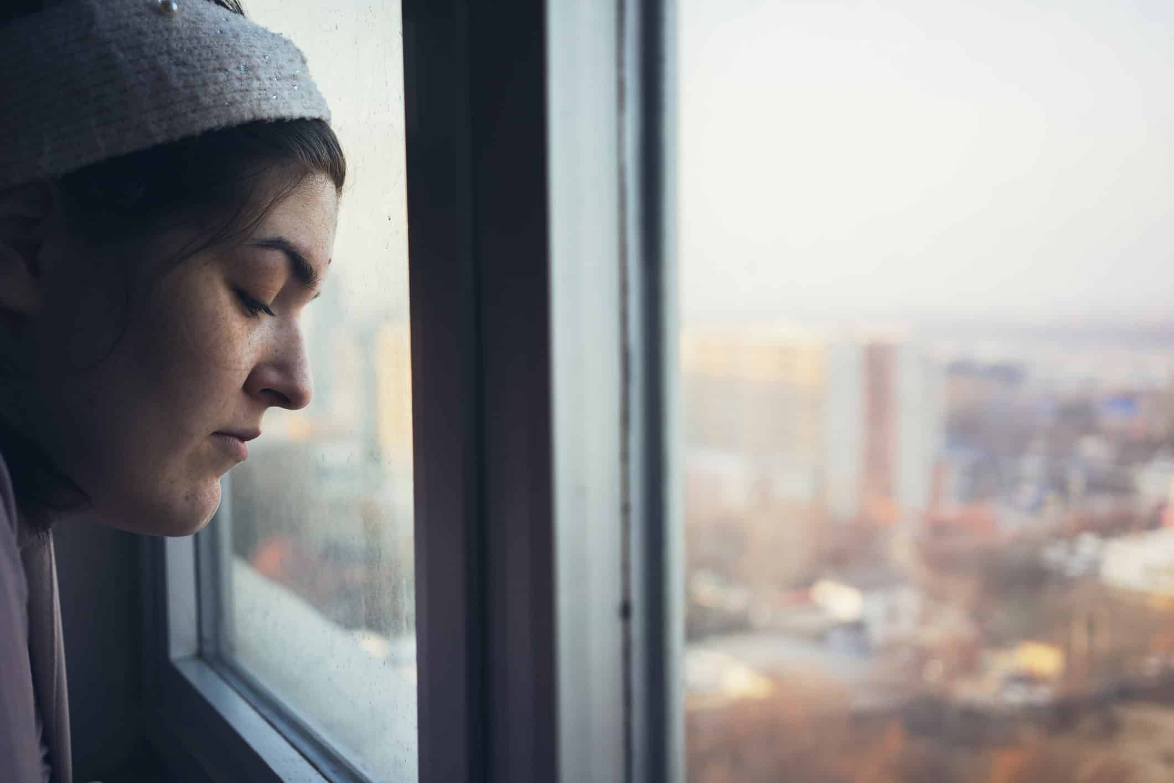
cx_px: 587
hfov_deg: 54.4
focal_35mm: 35
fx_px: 1141
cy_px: 392
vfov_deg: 37.9
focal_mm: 35
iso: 100
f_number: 2.8
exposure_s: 1/250
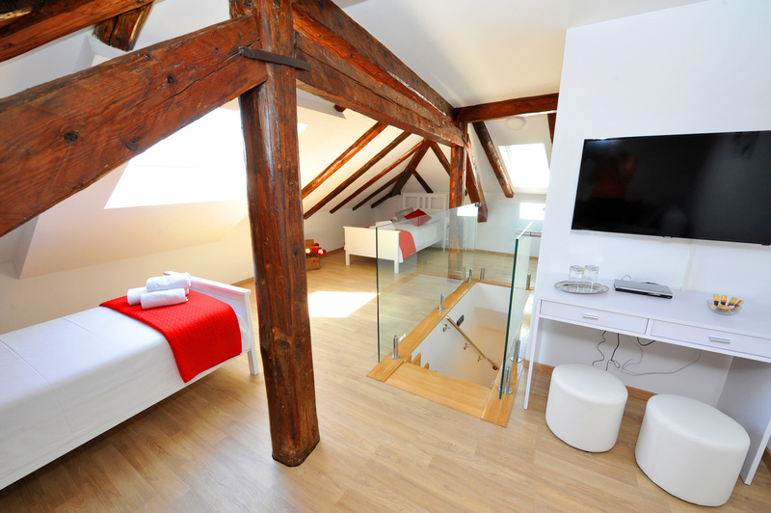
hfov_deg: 104.3
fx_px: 300
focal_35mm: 14
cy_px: 256
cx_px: 386
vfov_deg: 81.1
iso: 1600
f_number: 8
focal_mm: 14
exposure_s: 1/125
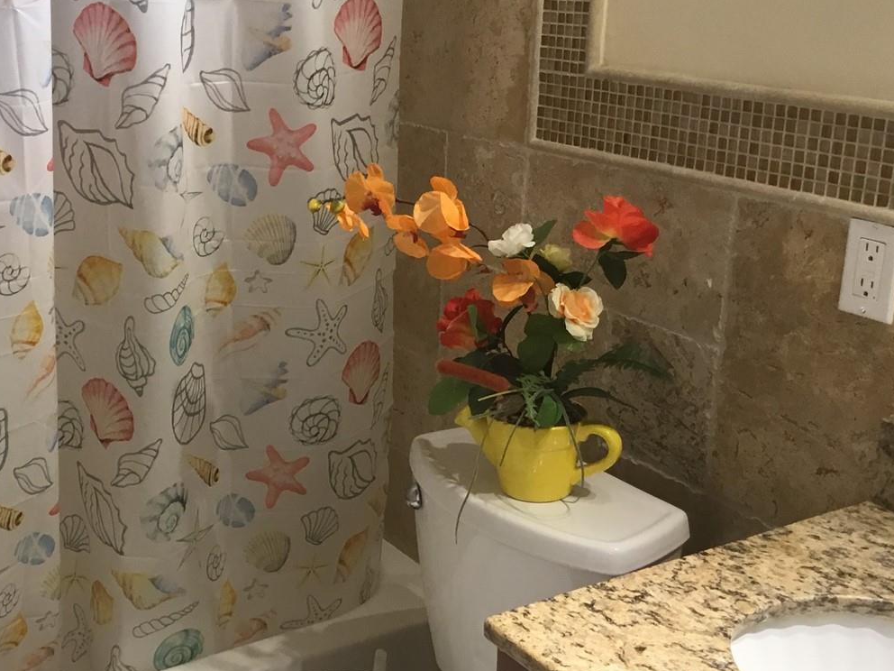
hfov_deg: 37.3
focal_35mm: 50
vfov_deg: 29.1
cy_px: 351
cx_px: 234
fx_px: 1291
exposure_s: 1/30
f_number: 2.4
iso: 64
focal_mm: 3.3
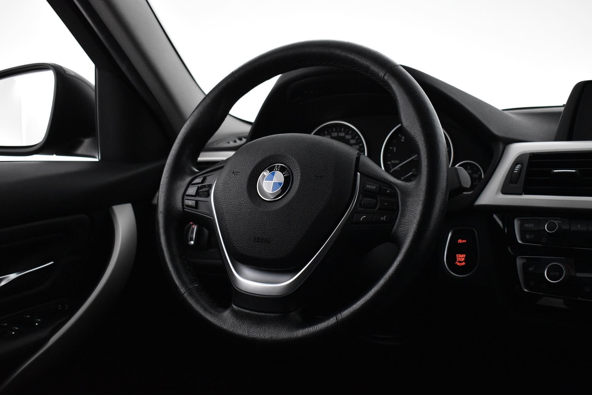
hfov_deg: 45.0
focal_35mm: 44
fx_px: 715
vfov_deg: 30.9
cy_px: 198
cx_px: 296
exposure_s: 1/60
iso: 3200
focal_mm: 29
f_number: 4.2
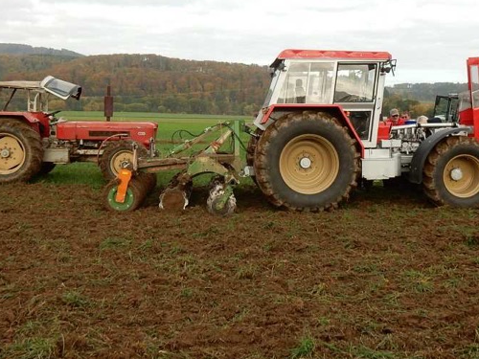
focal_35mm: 40
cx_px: 254
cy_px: 138
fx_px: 554
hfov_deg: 46.8
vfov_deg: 35.8
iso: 125
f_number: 3.7
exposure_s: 1/400
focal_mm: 4.5
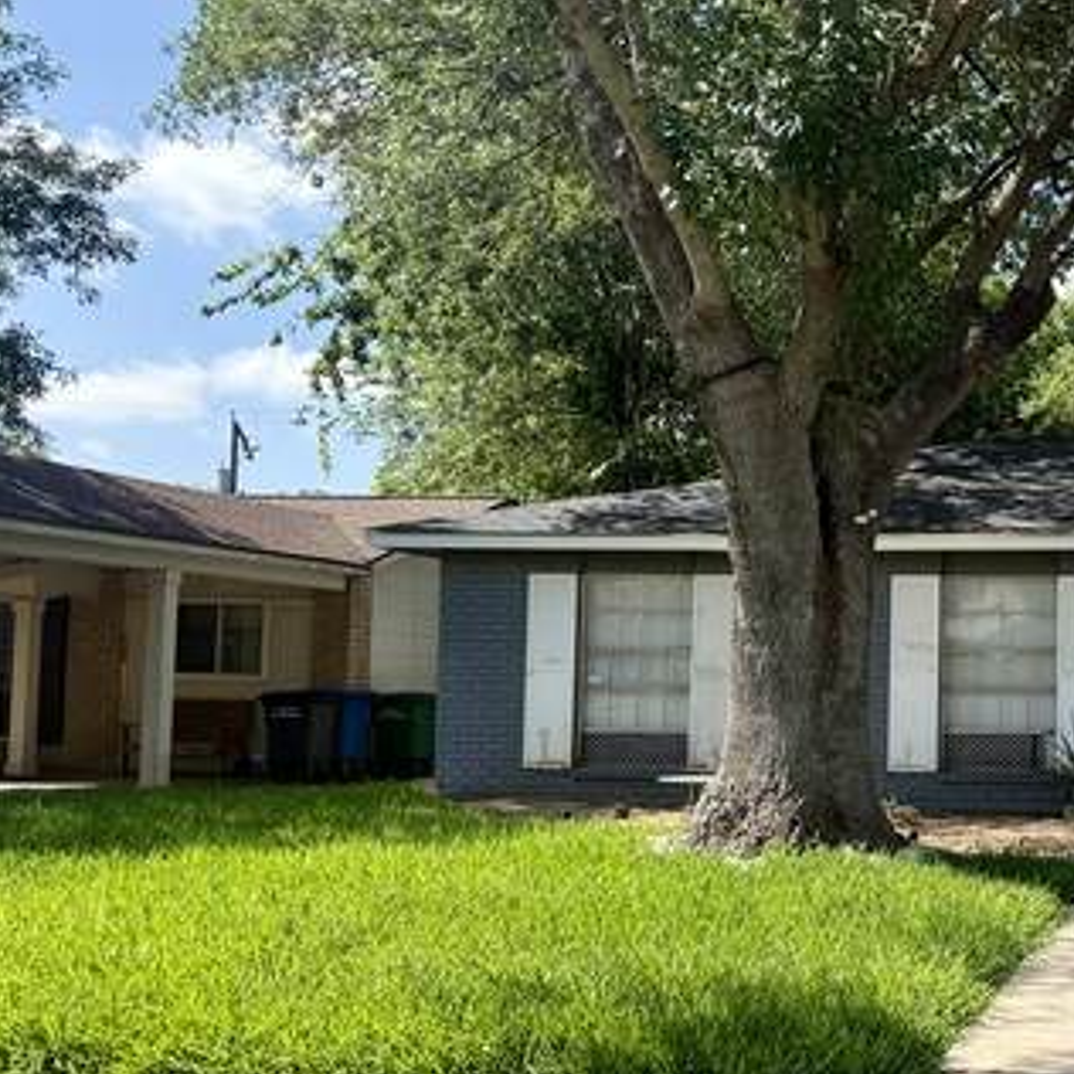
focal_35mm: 43
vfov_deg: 39.1
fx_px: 1509
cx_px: 1077
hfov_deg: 35.4
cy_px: 591
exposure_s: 1/2370
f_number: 1.78
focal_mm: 6.76
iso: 100
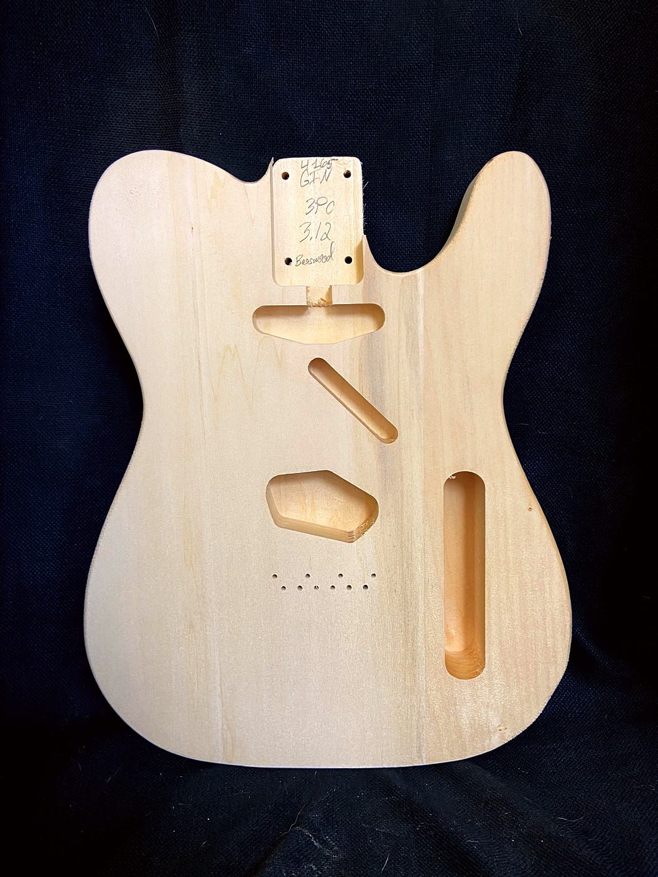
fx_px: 659
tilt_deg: -11.4
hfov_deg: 53.1
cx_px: 329
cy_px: 438
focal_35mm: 26
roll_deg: +2.3
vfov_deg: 67.3
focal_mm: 4.25
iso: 125
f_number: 1.8
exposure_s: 1/60
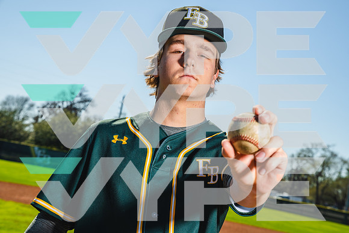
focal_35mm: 65
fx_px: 630
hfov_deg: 31.0
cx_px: 174
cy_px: 116
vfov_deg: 20.9
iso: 100
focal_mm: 65
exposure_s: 1/125
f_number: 9
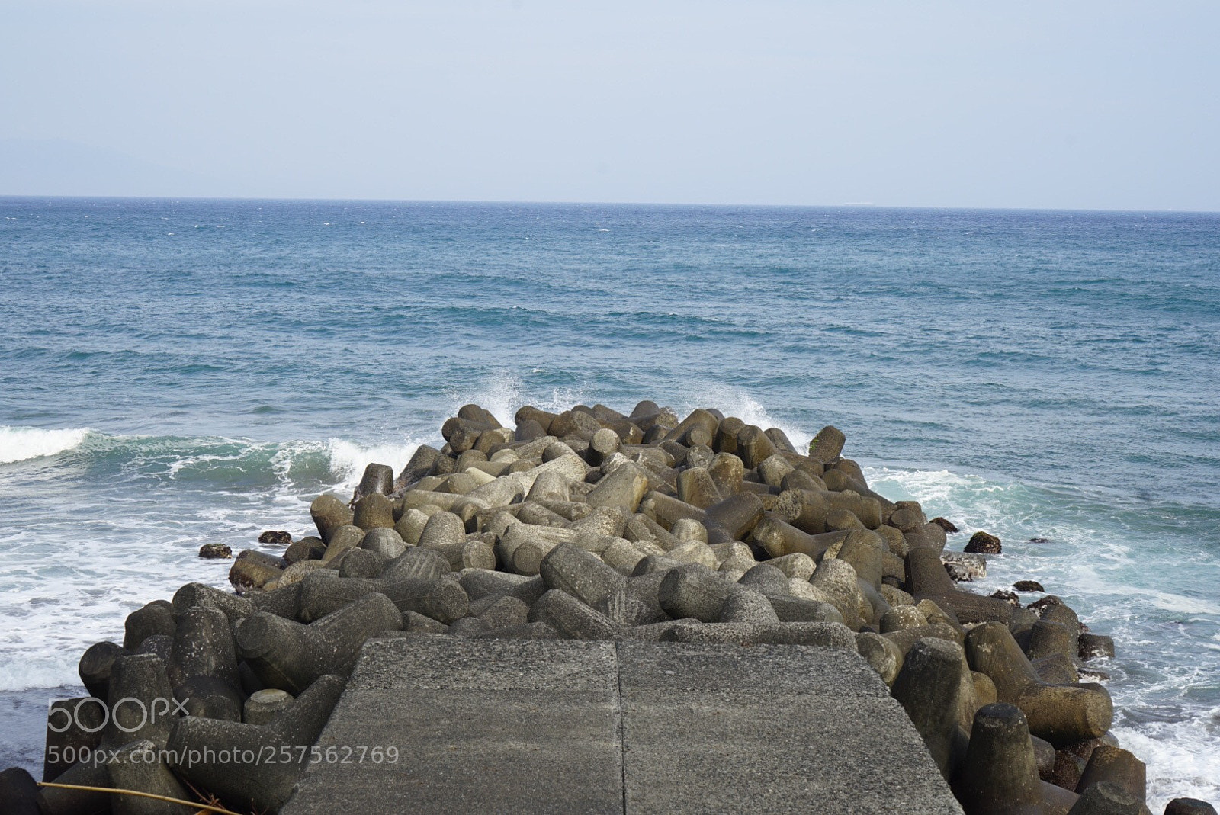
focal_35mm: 70
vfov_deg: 19.5
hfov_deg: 28.8
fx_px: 2374
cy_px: 408
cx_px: 610
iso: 100
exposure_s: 1/125
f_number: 9
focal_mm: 70
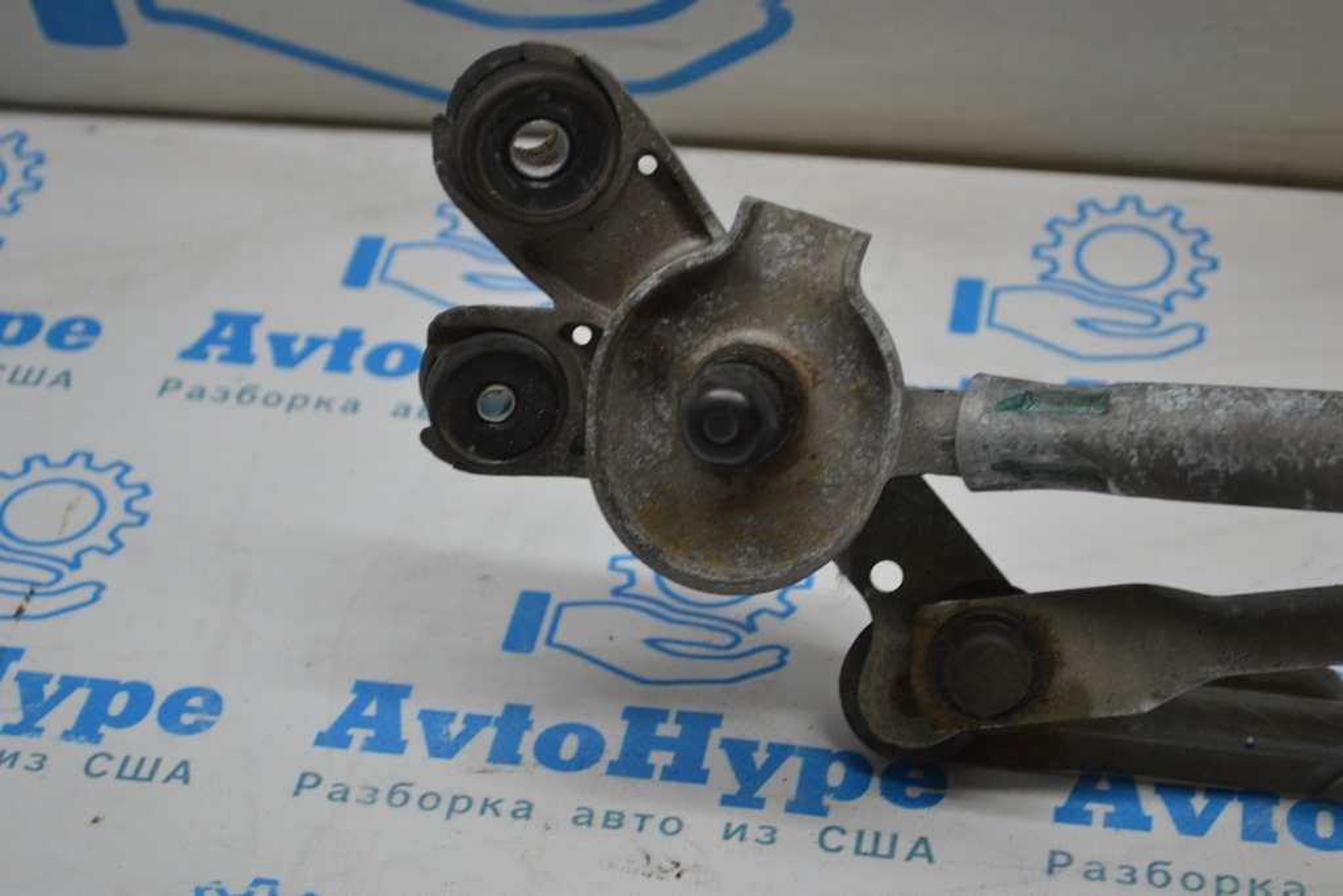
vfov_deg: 16.6
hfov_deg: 24.6
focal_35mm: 82
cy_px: 448
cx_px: 672
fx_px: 3078
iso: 400
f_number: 5.6
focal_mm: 55
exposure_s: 1/100
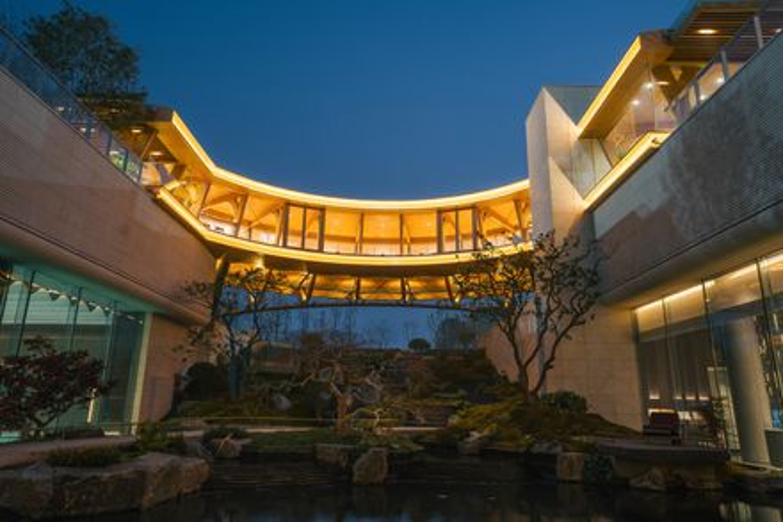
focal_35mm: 24
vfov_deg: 53.1
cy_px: 261
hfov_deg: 73.8
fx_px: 522
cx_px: 392
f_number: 5.6
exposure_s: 1/2
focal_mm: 24
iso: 200
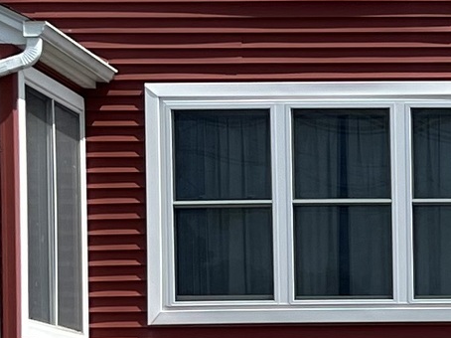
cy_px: 500
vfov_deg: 8.3
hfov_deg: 10.3
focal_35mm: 176
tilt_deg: -0.2
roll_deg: +0.9
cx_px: 906
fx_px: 2292
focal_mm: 5.1
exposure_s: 1/3876
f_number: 1.6
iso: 50
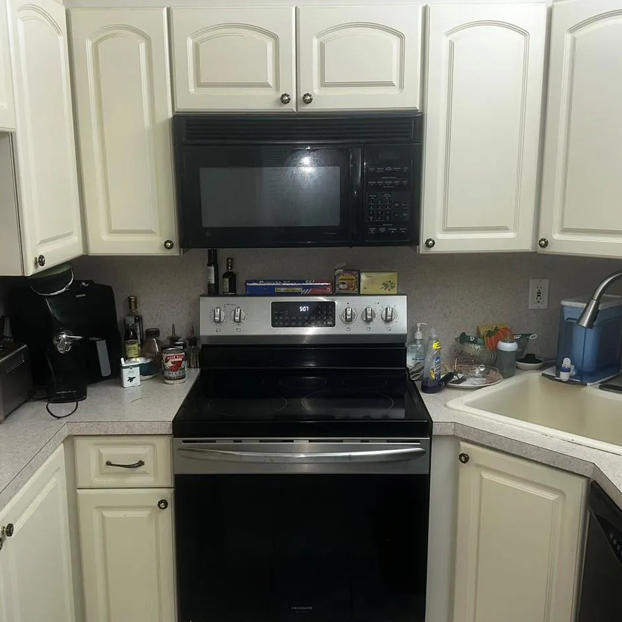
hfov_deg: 46.0
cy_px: 342
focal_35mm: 36
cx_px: 311
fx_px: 732
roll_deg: -0.1
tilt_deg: -13.3
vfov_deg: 46.0
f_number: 1.78
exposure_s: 1/30
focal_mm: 6.86
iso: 64
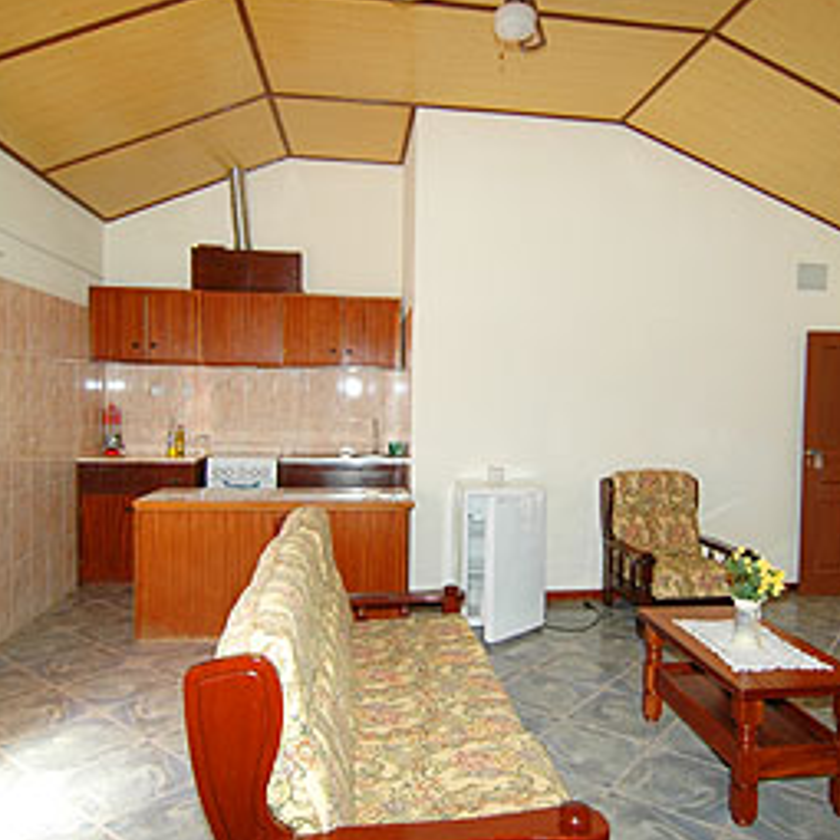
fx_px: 659
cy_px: 418
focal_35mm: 24
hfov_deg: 64.8
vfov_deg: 65.0
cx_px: 468
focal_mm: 12
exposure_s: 1/80
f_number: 4.5
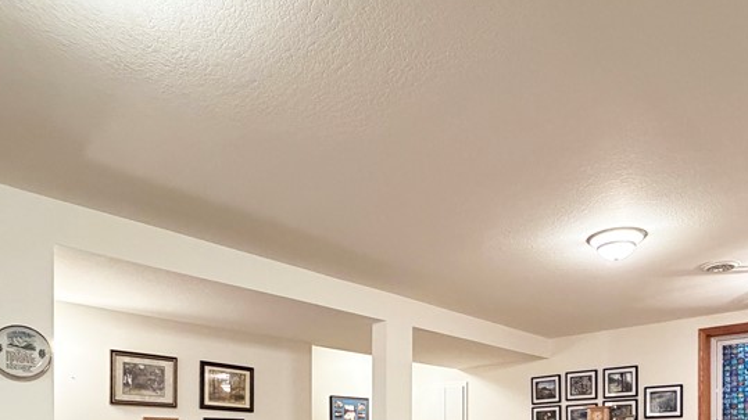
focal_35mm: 29
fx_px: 575
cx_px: 422
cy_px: 449
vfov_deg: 35.1
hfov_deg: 65.8
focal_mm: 2.22
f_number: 2.2
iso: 640
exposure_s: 1/60
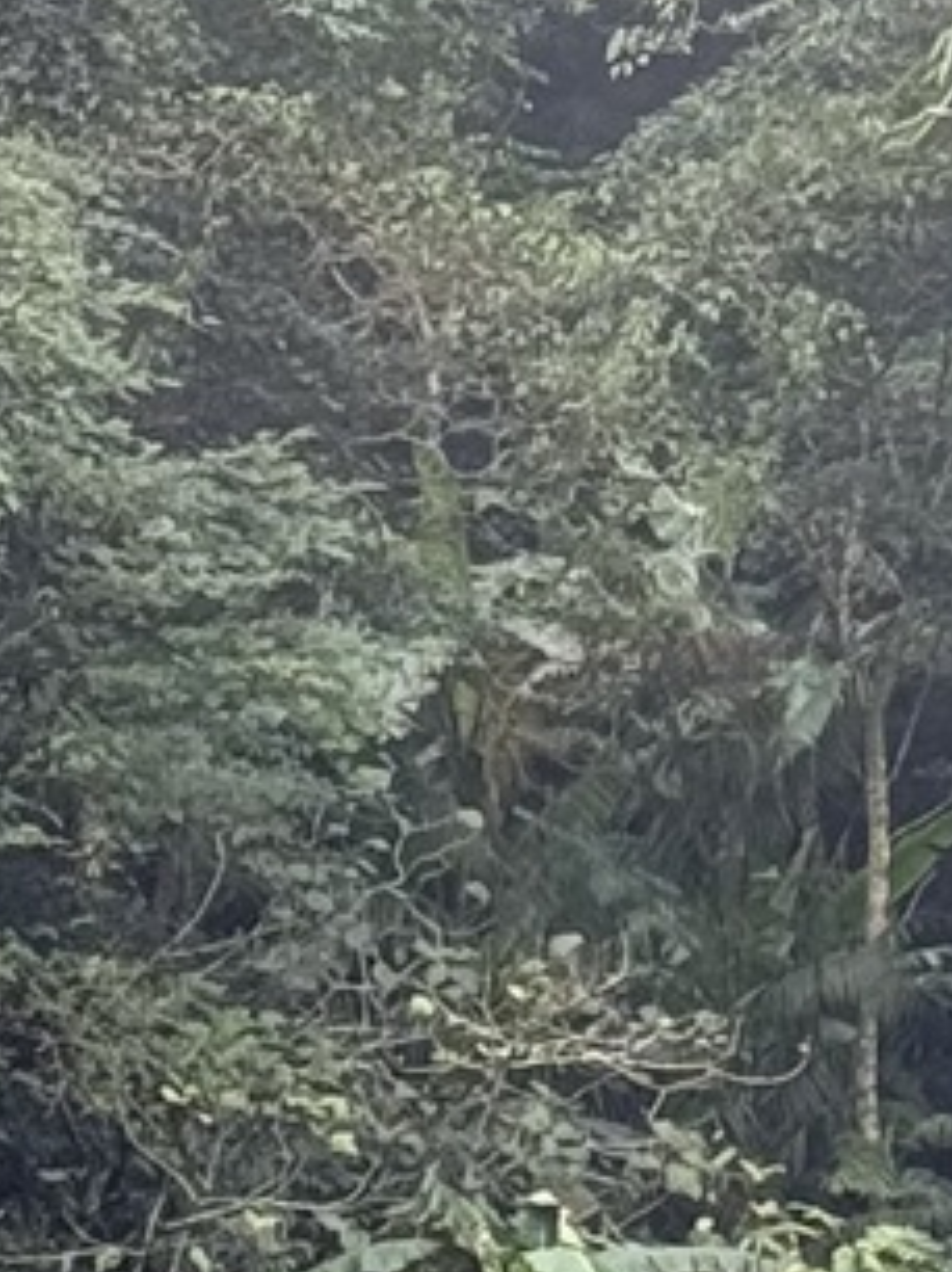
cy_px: 569
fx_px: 11530
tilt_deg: +4.4
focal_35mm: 314
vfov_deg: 6.3
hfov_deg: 4.6
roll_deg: +1.0
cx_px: 2586
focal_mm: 6.76
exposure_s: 1/258
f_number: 1.78
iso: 80
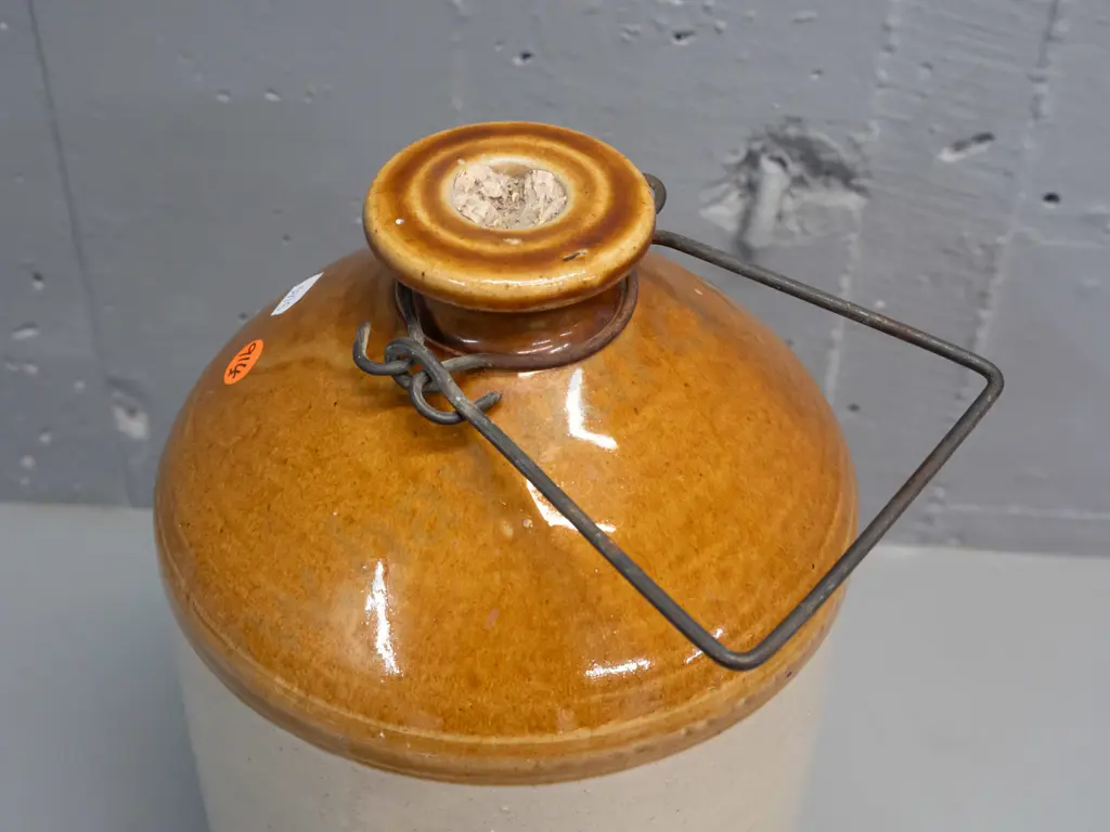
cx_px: 555
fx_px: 1603
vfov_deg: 29.1
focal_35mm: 50
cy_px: 416
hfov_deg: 38.2
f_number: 5.6
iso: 2500
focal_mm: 25
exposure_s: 1/100
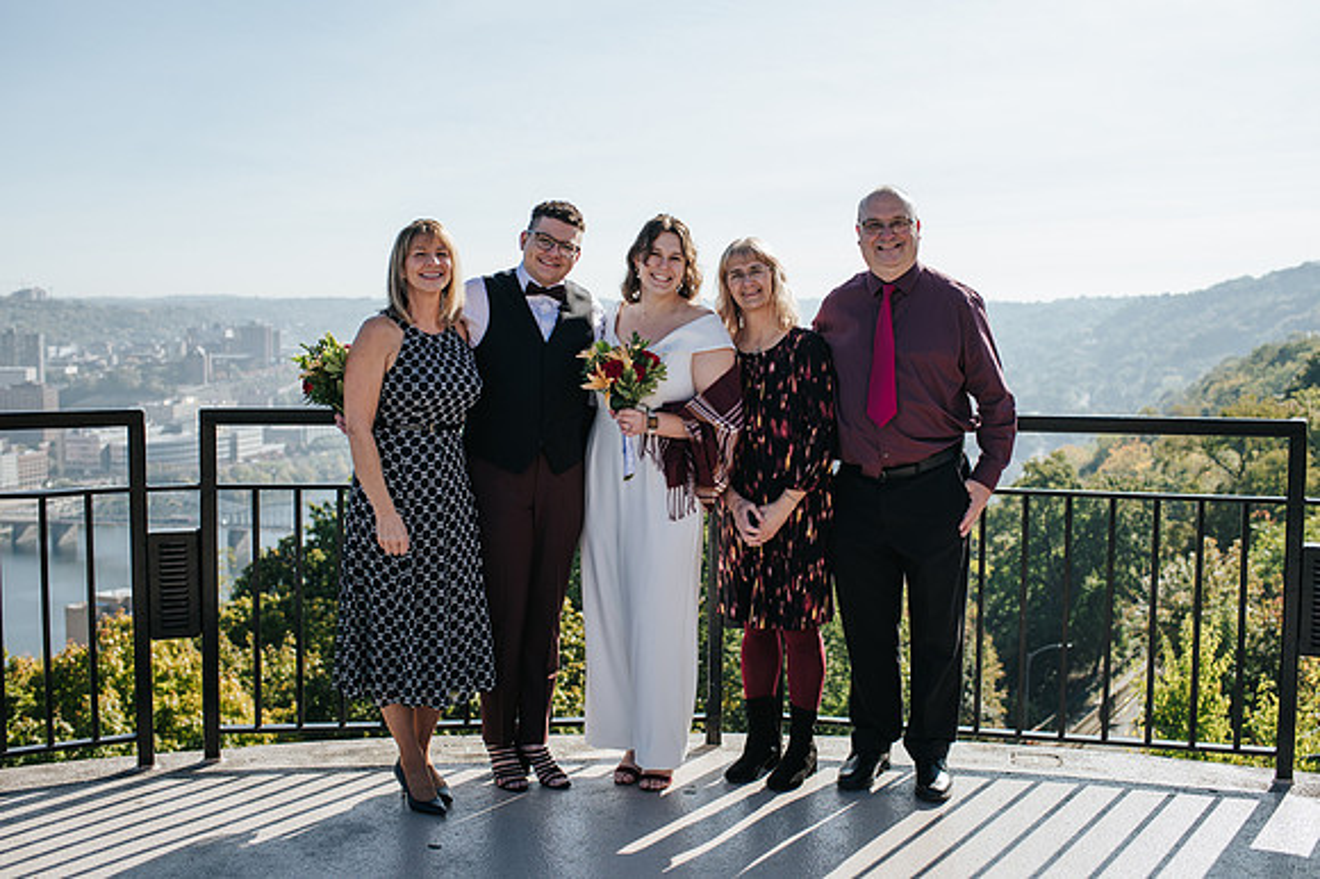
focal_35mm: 40
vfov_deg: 33.7
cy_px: 407
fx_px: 1452
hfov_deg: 48.9
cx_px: 670
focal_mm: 35
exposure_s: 1/1000
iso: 100
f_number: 3.2
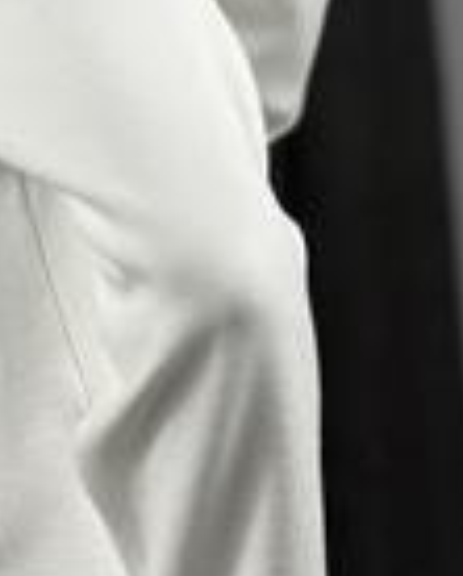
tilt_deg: -29.0
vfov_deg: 13.7
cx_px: -63
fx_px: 2390
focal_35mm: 140
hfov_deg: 10.9
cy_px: 219
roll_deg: +8.4
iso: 80
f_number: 1.78
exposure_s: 1/141
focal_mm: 6.86
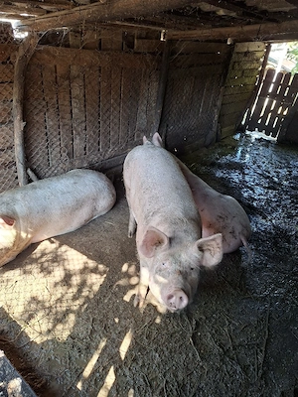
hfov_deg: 58.9
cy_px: 198
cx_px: 149
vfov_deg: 73.9
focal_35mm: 23
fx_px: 264
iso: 160
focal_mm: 5.54
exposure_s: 1/100
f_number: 1.8
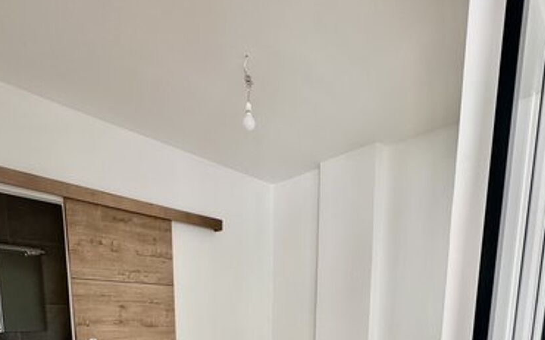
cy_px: 368
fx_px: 356
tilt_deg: -8.1
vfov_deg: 41.5
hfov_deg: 74.7
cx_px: 291
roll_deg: -1.4
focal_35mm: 24
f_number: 2.2
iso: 100
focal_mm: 2.22
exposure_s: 1/99
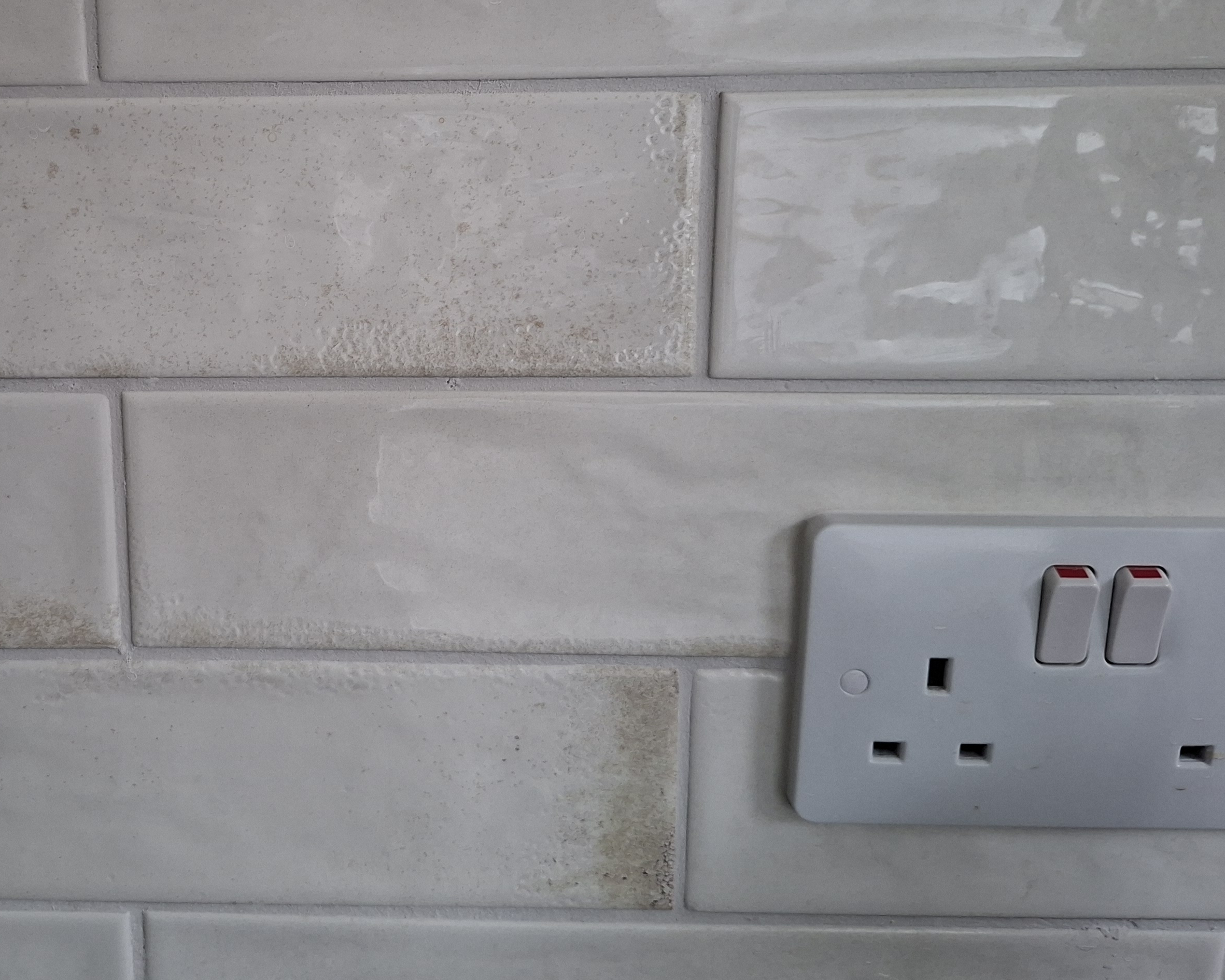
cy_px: 277
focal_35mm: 38
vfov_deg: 38.4
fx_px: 1378
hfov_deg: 46.0
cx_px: 284
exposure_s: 1/50
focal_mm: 5.54
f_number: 1.8
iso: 320
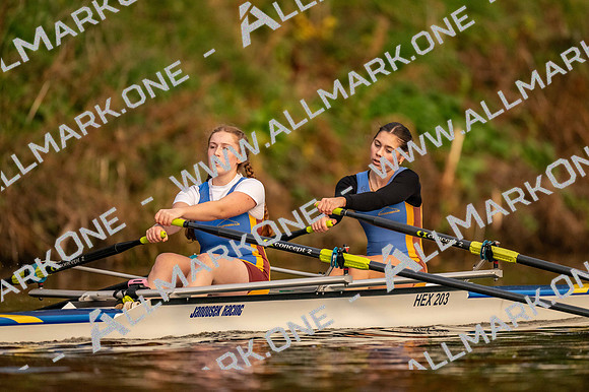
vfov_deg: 2.3
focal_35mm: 600
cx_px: 294
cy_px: 196
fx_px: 9813
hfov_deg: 3.4
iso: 3200
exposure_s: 1/2500
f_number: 4
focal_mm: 600
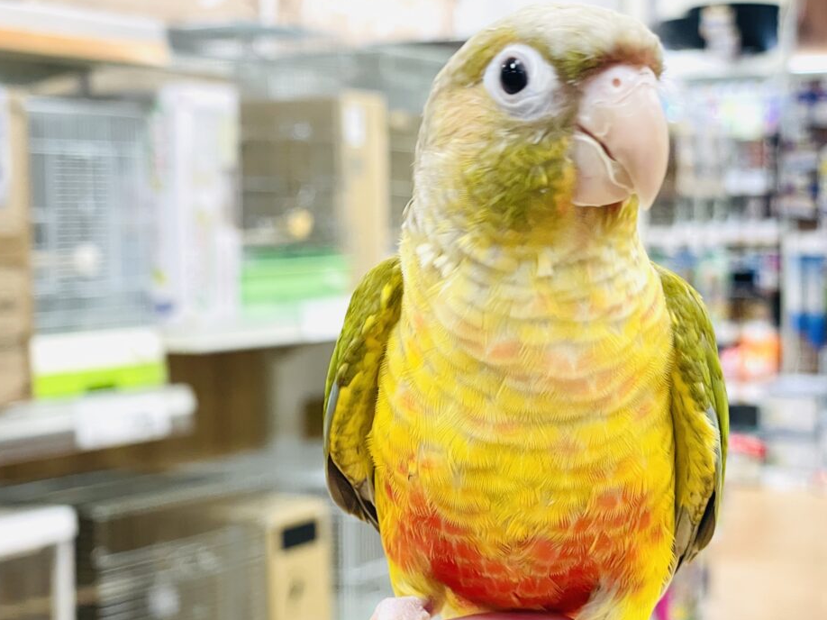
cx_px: 503
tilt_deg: -4.7
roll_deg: +3.8
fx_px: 1624
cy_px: 350
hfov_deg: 28.5
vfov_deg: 21.6
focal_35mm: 68
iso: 125
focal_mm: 6
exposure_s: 1/99
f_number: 2
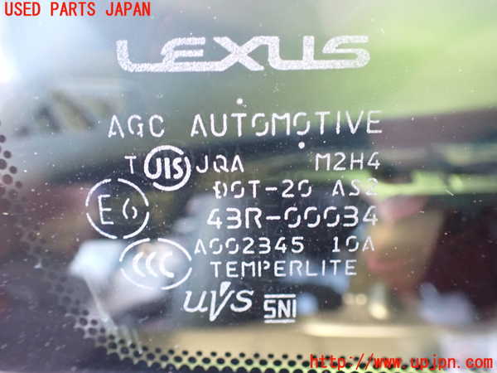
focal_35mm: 30
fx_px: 431
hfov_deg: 60.0
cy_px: 186
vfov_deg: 46.8
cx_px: 248
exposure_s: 1/30
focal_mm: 5.4
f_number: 2.3
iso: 1250
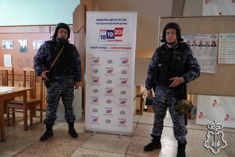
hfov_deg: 67.4
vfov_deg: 47.9
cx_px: 118
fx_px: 176
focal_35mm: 27
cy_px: 78
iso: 2500
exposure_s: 1/60
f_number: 4
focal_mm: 18
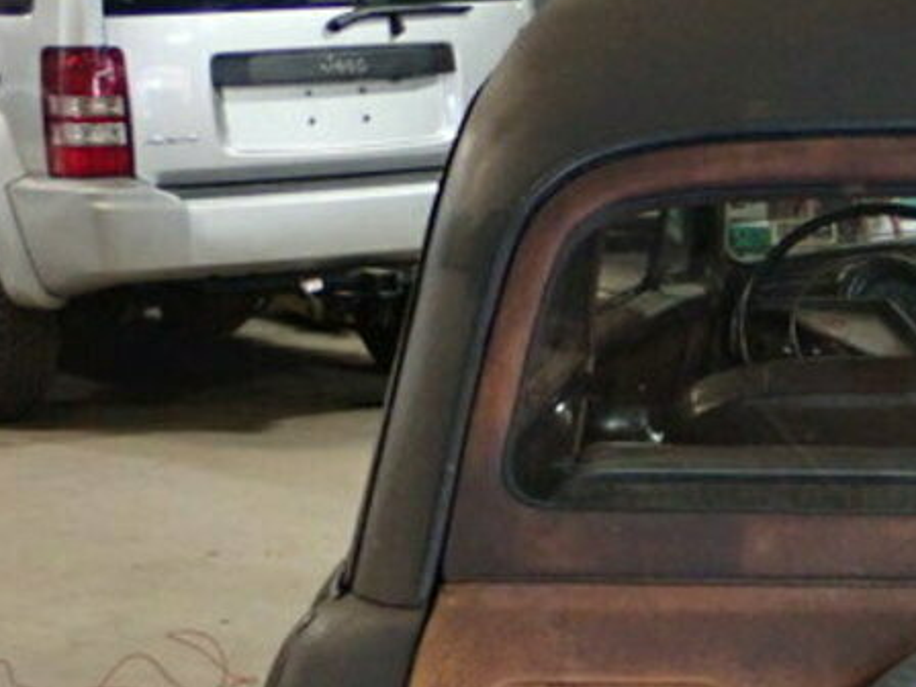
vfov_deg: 10.9
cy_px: 822
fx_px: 3546
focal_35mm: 134
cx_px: 1145
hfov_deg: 14.2
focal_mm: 9.01
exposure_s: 1/15
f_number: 3.2
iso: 800
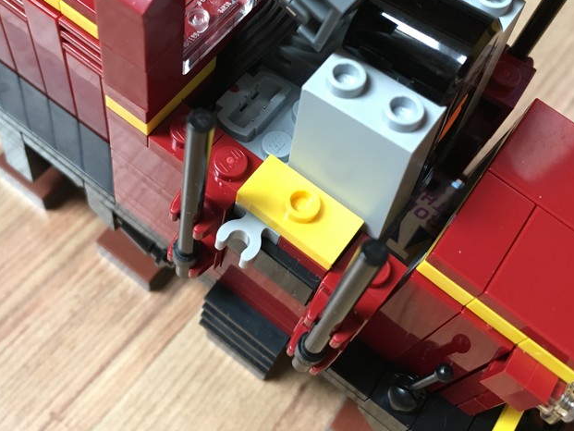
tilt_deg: -59.9
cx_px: 263
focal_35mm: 42
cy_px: 122
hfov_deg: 44.7
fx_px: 697
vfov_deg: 33.8
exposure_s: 1/33
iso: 160
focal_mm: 4.15
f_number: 2.2
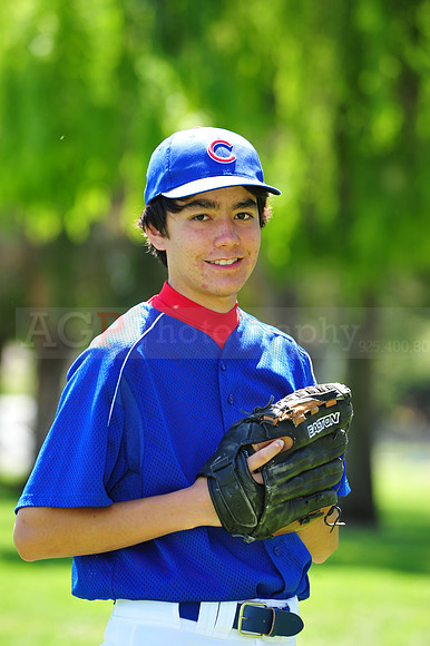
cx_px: 215
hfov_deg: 6.9
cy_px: 323
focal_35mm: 200
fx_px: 3587
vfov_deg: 10.3
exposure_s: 1/200
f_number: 5.6
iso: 200
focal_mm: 200
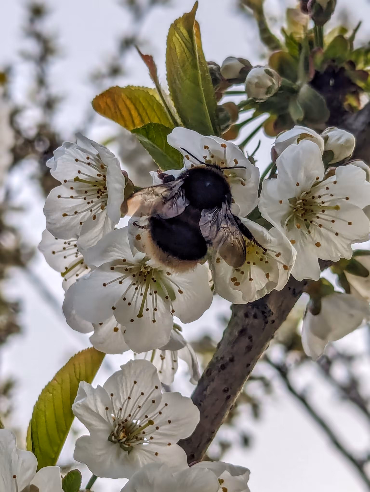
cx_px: 185
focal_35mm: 24
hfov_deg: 56.9
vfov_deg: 71.5
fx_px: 341
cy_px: 246
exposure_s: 1/250
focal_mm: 6.81
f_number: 1.9
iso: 60
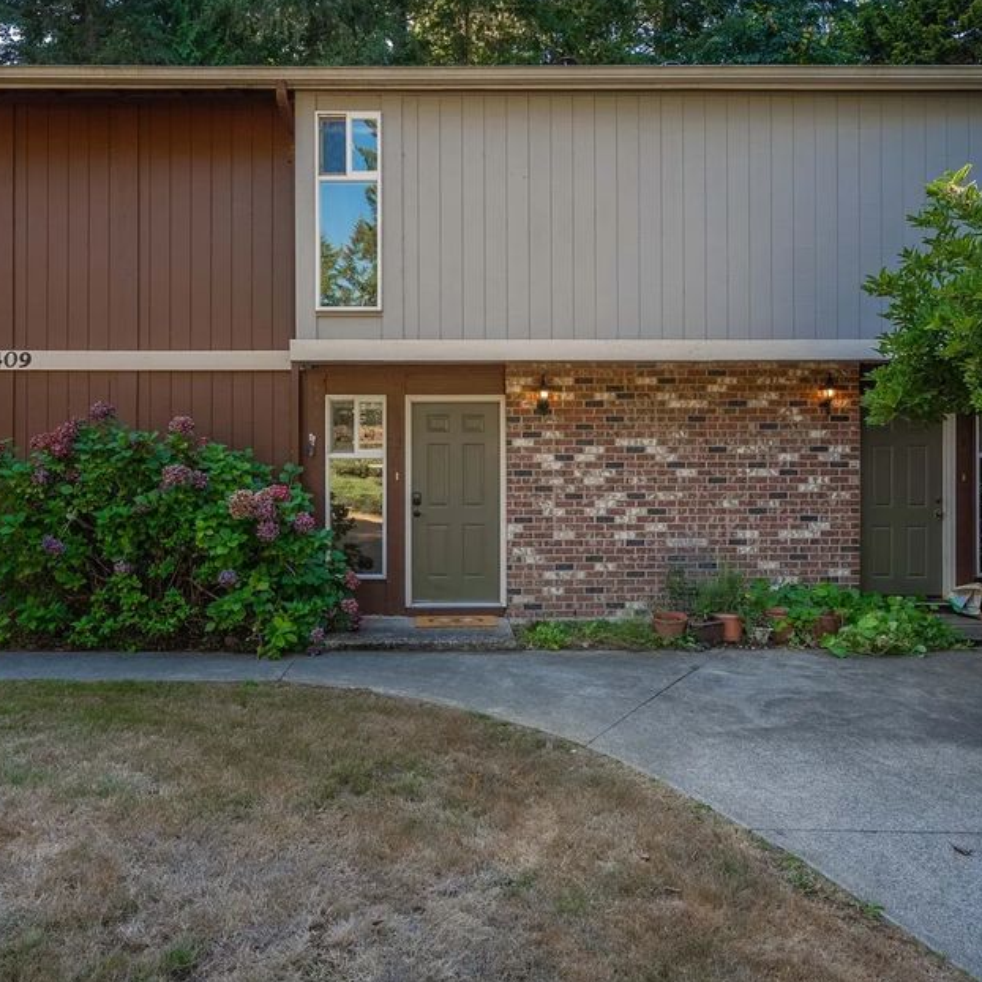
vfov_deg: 72.1
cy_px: 480
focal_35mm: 21
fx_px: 674
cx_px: 459
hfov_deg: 72.1
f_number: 6.3
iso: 125
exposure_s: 1/30
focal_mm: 15
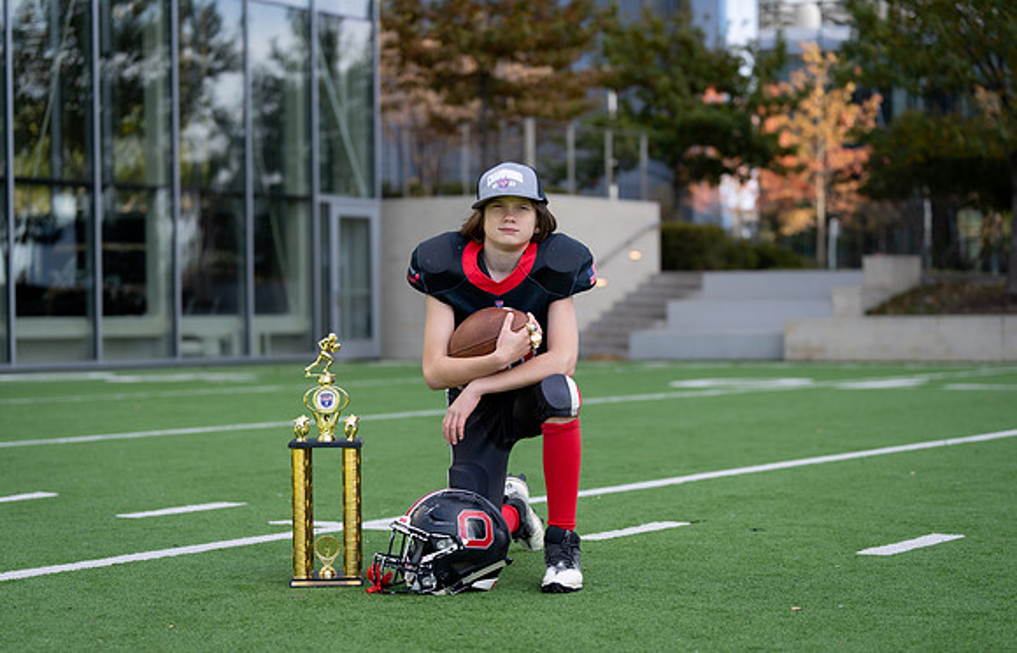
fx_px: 2164
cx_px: 513
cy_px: 354
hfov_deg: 26.5
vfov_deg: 17.1
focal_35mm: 77
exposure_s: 1/500
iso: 100
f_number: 2.8
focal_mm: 72
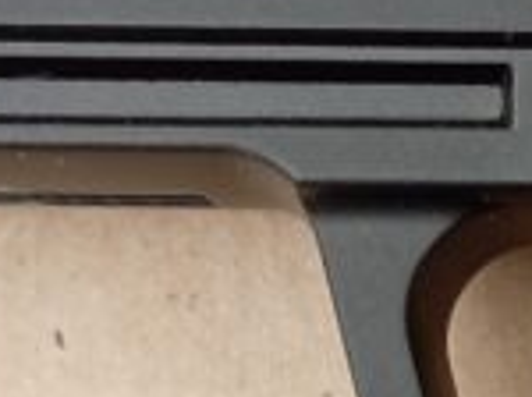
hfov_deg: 10.9
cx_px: 915
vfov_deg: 8.6
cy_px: 463
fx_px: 2624
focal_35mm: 171
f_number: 1.8
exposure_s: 1/33.3
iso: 227
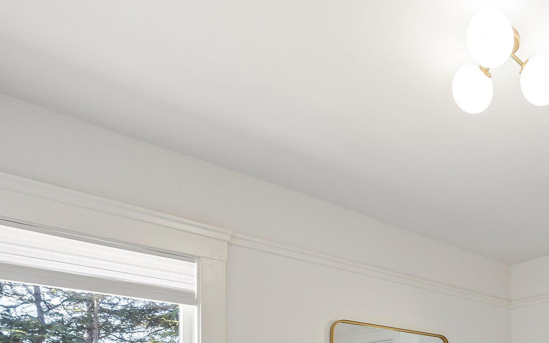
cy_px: 362
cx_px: 519
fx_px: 479
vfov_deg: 34.8
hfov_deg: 50.9
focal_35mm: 32
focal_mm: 14
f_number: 8
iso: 125
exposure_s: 1/5
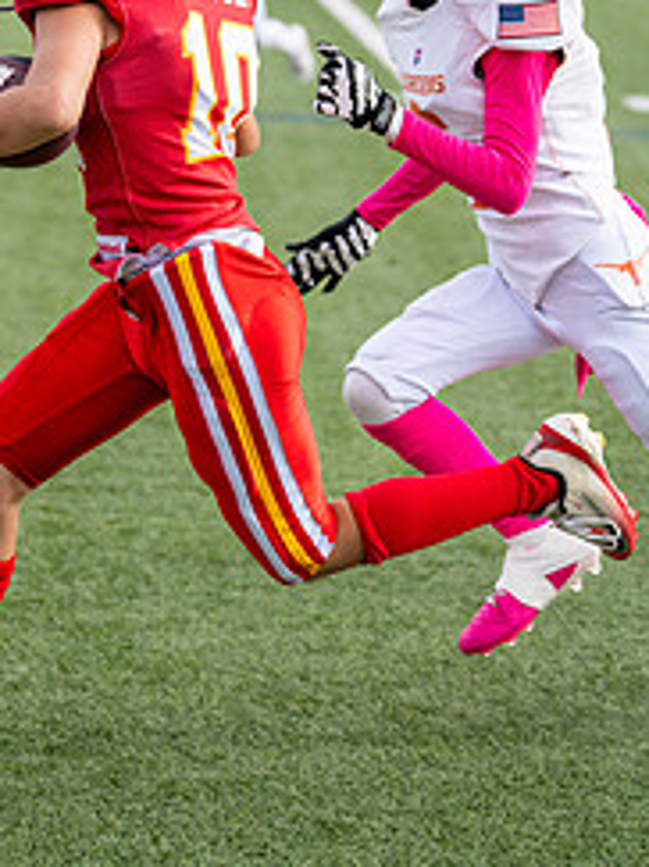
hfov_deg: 8.6
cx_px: 63
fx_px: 4278
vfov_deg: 11.5
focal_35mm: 171
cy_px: 203
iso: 320
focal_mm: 70
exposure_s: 1/2500
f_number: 2.8
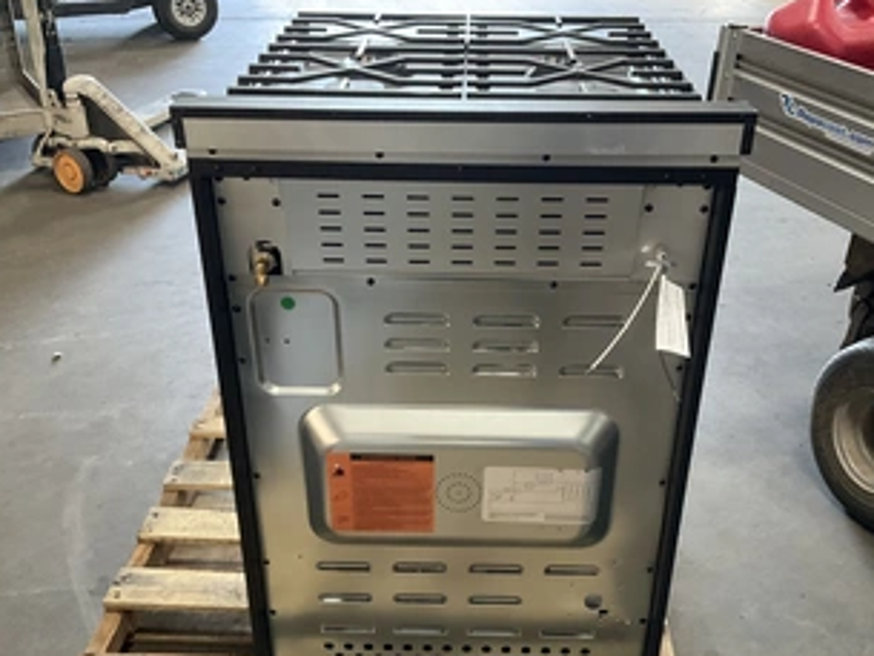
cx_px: 464
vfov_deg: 37.6
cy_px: 392
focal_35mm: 38
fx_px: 960
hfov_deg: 48.9
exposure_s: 1/40
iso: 200
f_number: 1.8
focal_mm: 3
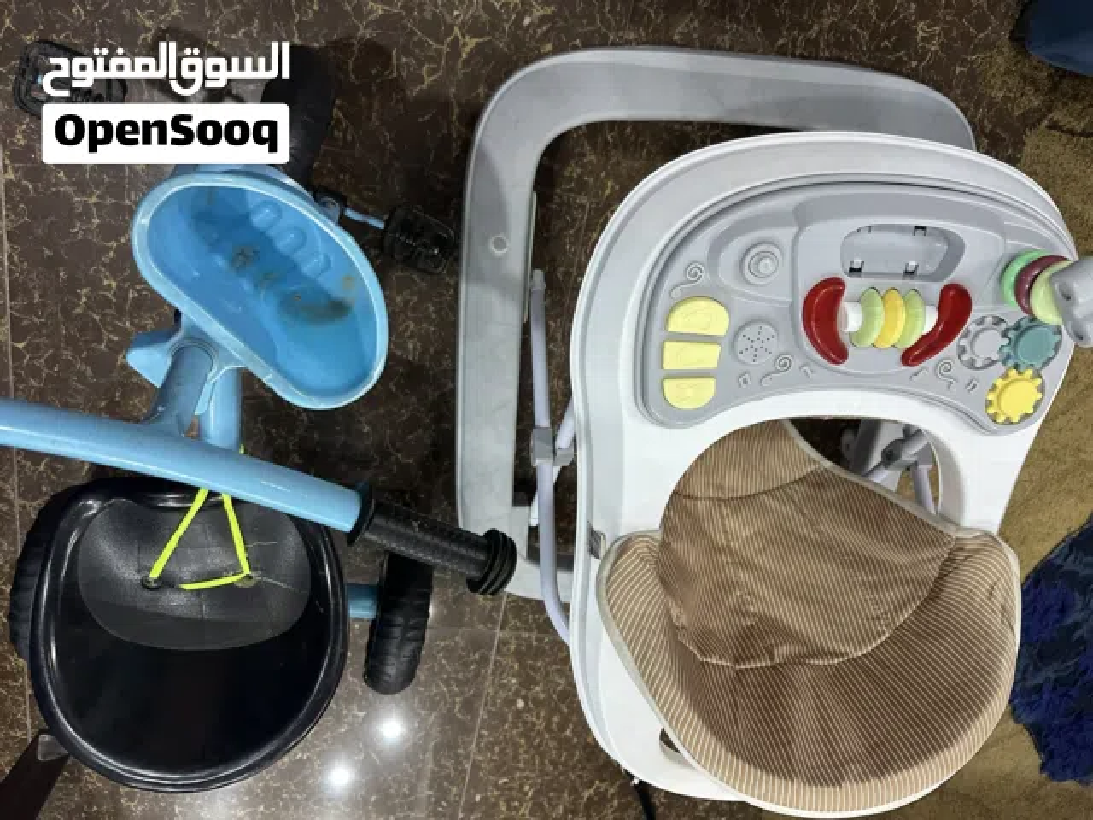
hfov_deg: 71.6
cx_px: 546
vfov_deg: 56.8
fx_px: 758
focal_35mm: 24
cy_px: 410
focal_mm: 6.86
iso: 400
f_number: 1.78
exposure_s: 1/60
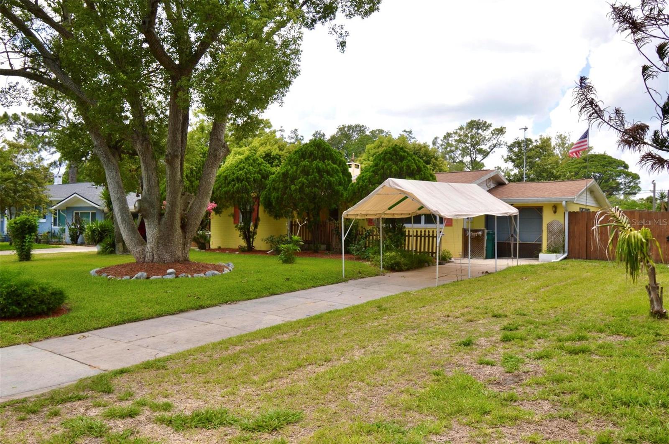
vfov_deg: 43.5
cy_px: 222
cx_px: 334
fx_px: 557
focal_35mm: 30
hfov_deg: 62.0
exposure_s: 1/125
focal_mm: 20
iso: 100
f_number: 8
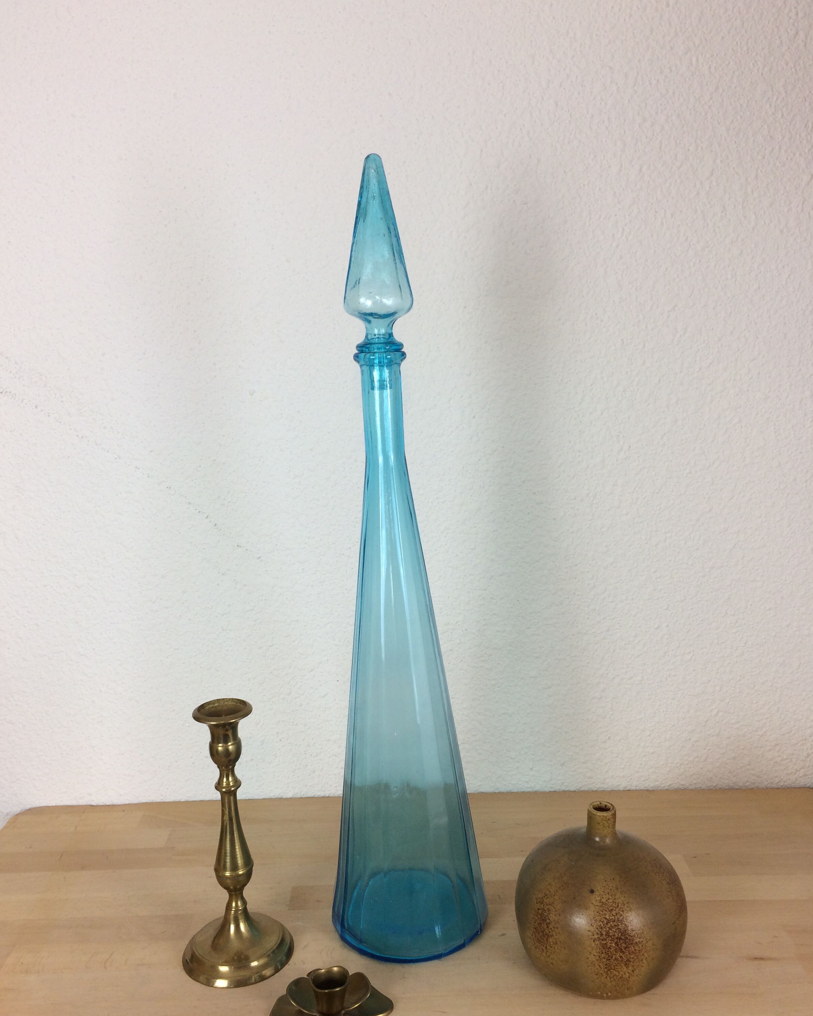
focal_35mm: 31
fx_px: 932
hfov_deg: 47.1
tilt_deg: -12.5
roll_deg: +2.0
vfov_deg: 57.1
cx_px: 409
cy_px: 547
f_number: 2.2
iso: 50
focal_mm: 4.15
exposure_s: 1/50
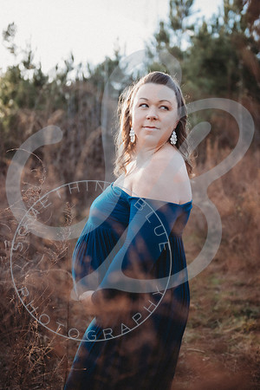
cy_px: 195
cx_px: 130
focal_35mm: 45
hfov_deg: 29.9
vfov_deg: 43.6
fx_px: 487
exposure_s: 1/160
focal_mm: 45
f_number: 2.8
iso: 100
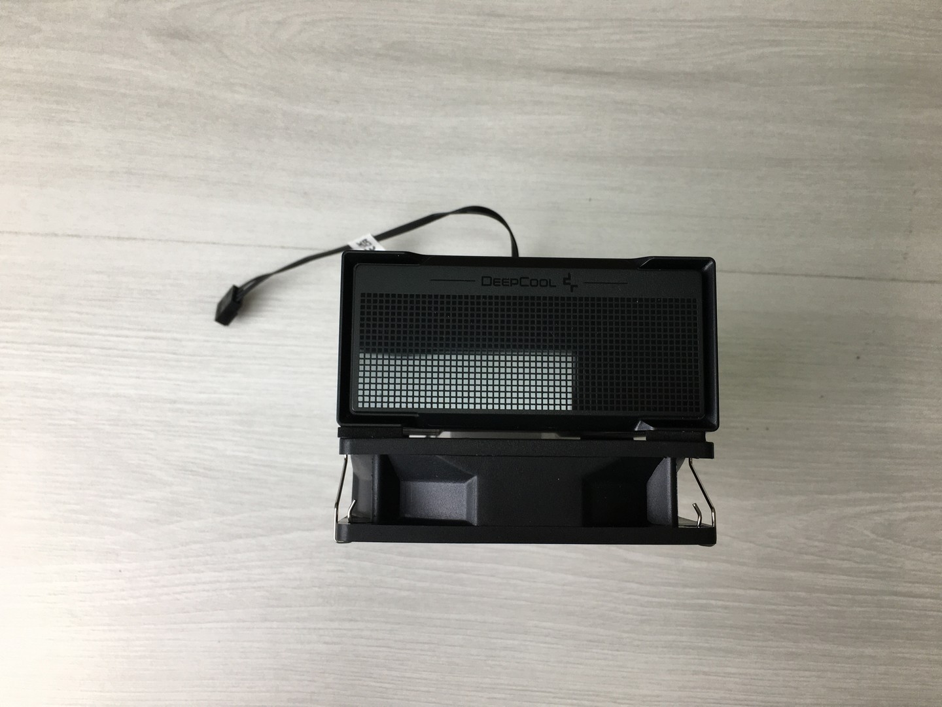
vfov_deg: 48.2
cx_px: 471
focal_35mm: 29
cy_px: 354
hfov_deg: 61.7
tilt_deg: -81.6
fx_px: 789
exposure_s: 1/100
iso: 40
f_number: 2.2
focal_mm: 4.15
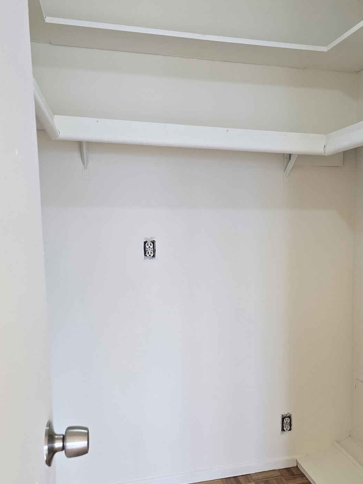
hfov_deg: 36.4
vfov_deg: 48.7
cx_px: 290
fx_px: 531
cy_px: 291
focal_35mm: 38
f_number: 1.7
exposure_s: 1/120
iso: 100
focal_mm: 6.3
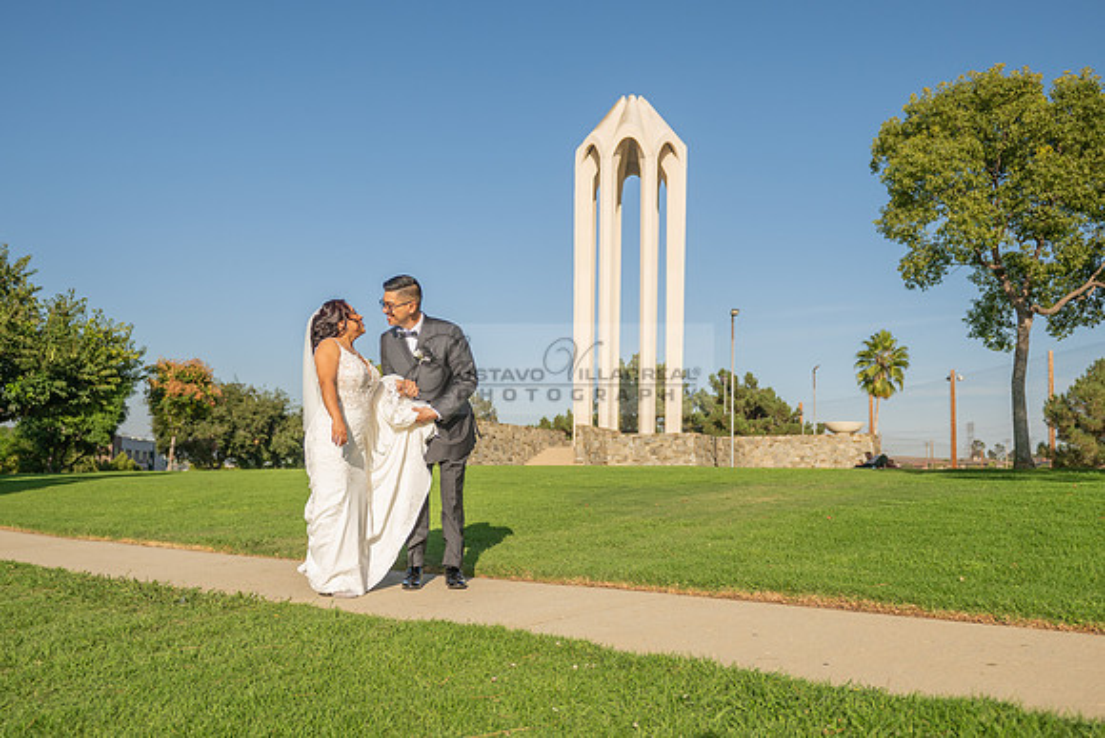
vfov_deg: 43.5
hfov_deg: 61.9
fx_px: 922
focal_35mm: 30
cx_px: 549
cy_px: 426
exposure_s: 1/4000
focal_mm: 24
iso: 200
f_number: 3.5
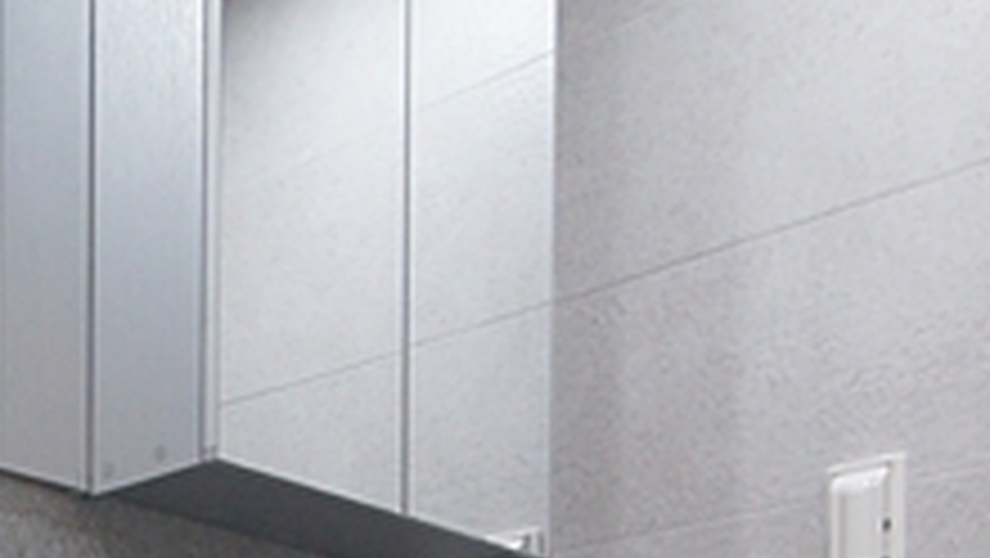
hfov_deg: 35.5
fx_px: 1497
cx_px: 212
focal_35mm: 57
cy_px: 904
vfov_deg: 18.1
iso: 800
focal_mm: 10
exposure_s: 1/125
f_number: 4
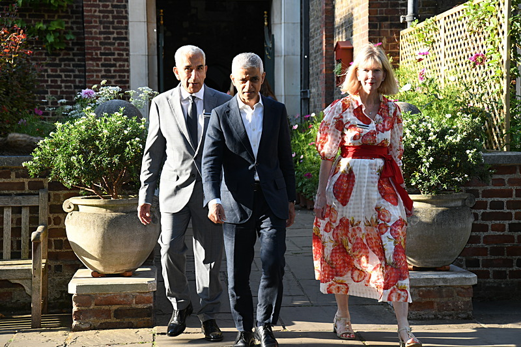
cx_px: 260
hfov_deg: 25.4
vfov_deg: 17.1
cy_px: 174
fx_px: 1157
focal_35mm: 80
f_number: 6.3
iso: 400
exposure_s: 1/250
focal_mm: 80
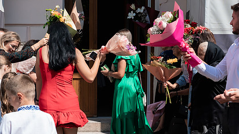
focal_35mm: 68
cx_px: 95
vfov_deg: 17.7
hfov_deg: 30.9
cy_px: 96
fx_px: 431
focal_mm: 41
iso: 200
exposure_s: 1/1000
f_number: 5
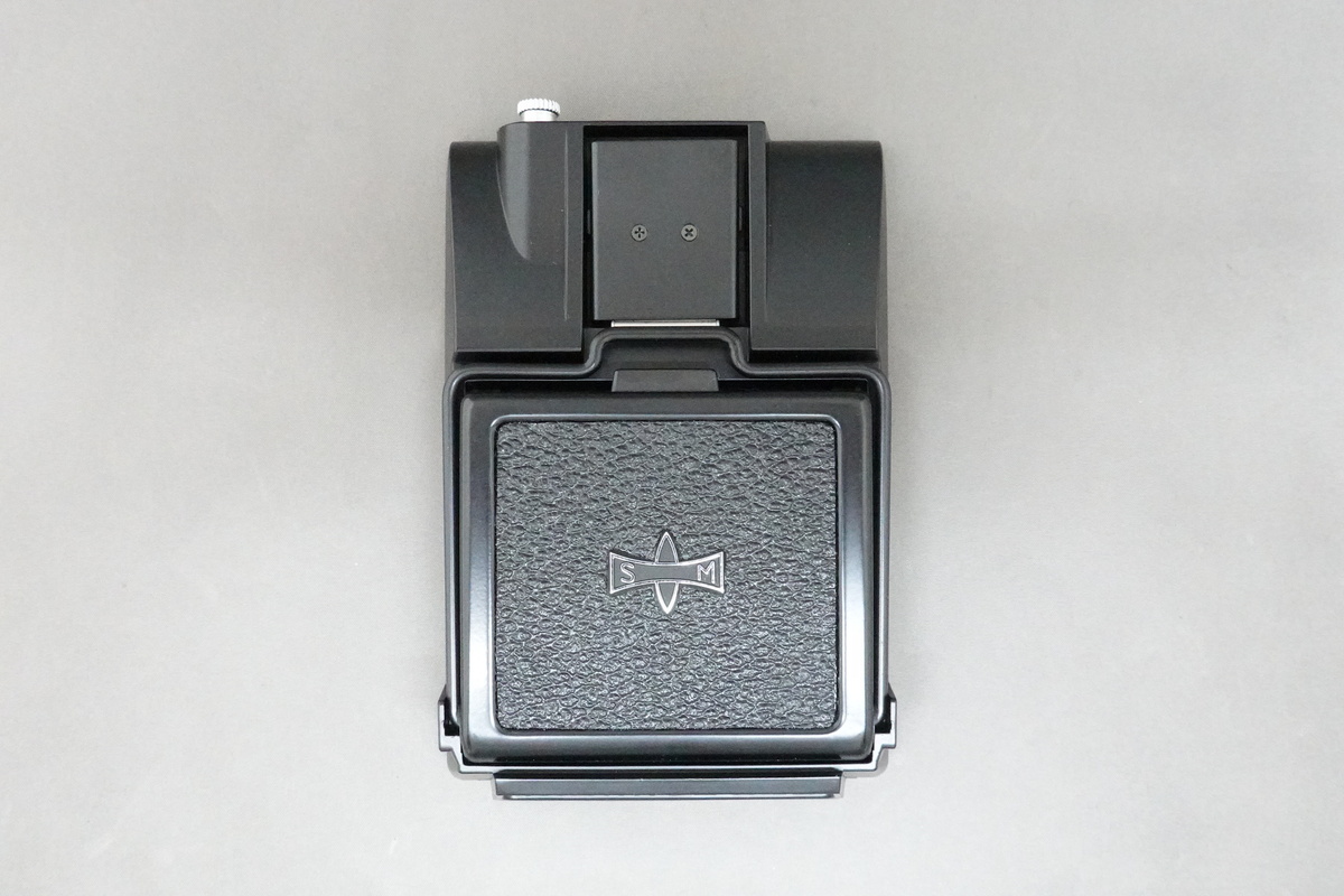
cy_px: 448
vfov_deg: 38.9
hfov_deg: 55.8
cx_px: 672
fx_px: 1269
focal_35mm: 34
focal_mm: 12.51
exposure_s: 1/30
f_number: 8
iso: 6400
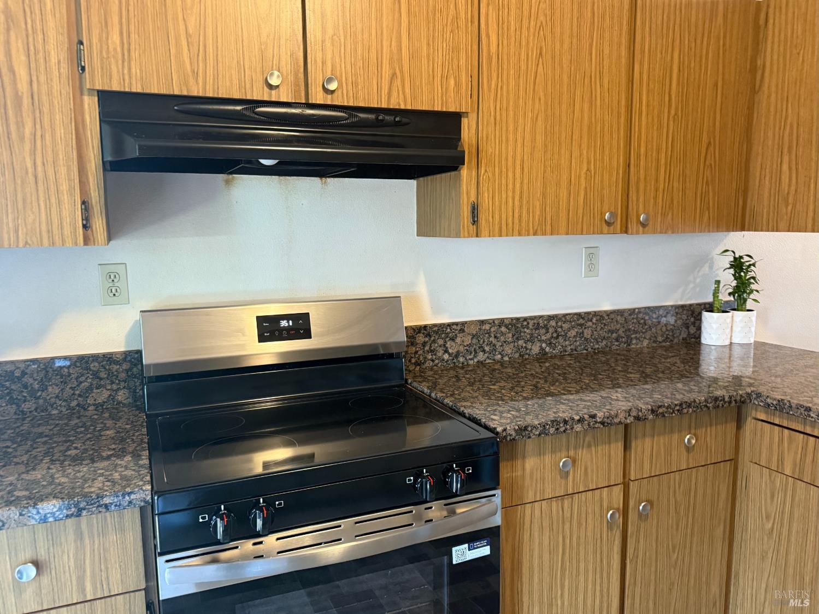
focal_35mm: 24
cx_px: 410
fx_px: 568
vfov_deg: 56.8
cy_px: 307
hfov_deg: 71.6
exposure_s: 1/60
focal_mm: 6.76
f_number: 1.78
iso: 640
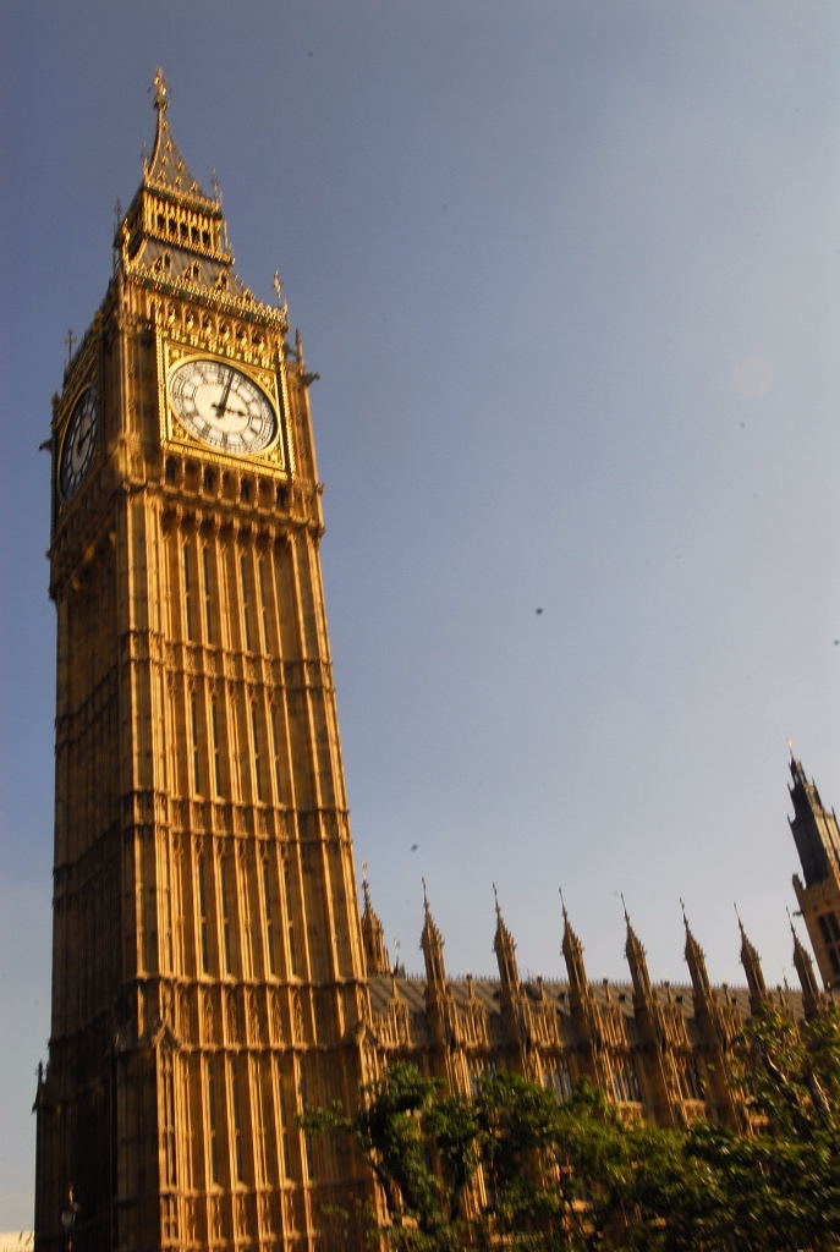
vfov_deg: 53.0
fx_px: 1254
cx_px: 420
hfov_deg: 37.0
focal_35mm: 36
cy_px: 626
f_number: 22
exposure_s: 1/80
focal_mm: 24
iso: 200
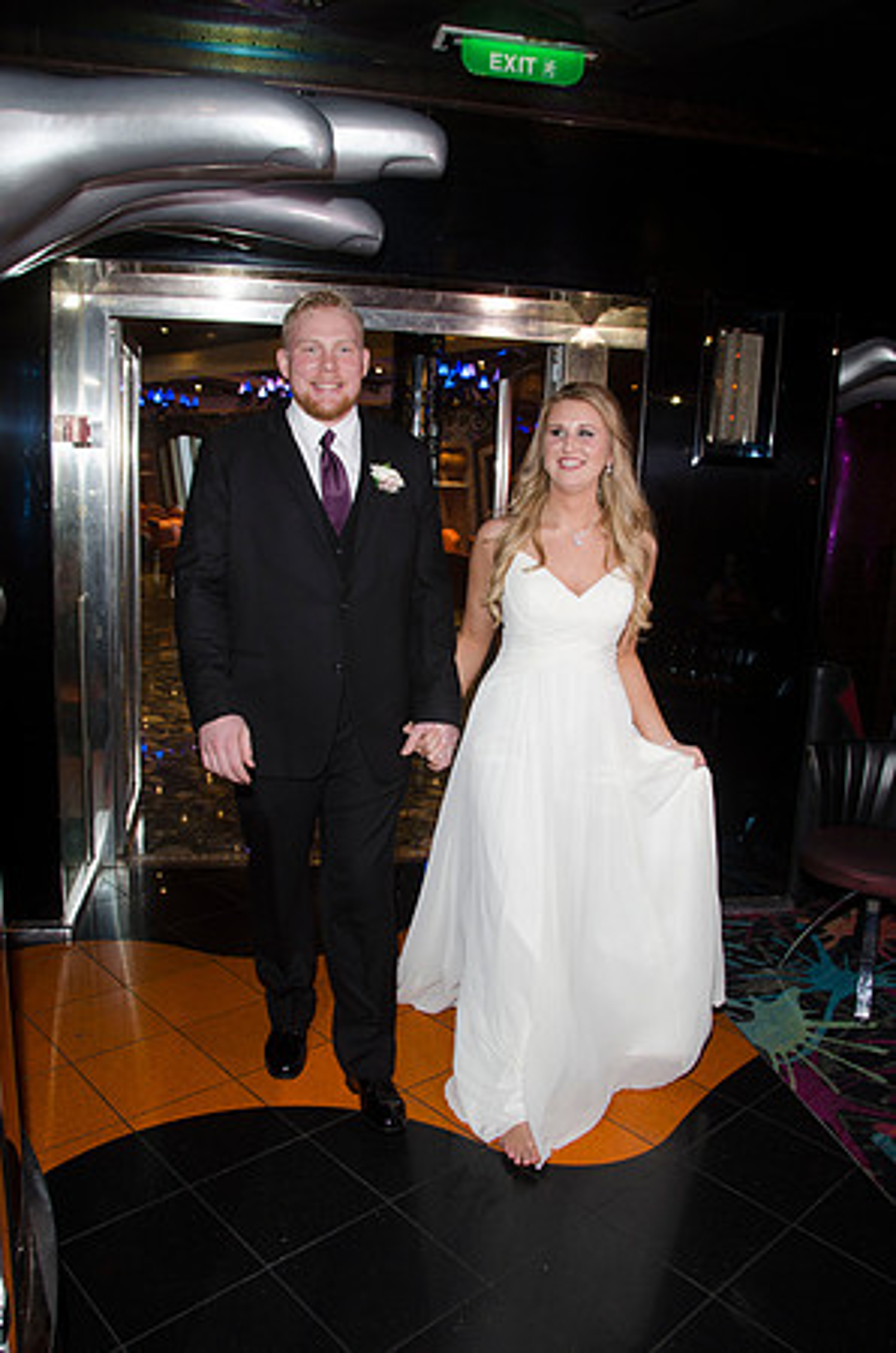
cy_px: 676
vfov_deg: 67.5
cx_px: 448
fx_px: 1013
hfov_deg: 47.7
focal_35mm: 27
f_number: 5.6
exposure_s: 1/60
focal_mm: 18
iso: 400
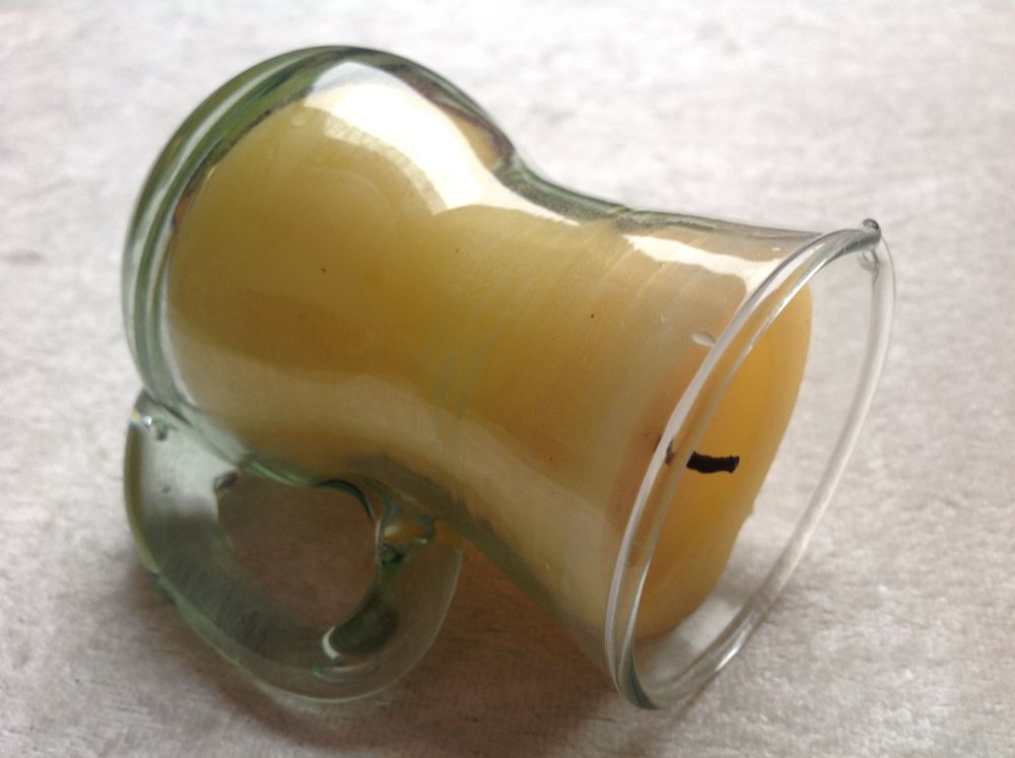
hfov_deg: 52.7
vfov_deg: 40.6
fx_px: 1025
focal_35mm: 35
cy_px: 379
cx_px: 508
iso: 64
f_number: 2.4
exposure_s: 1/20
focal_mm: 4.28
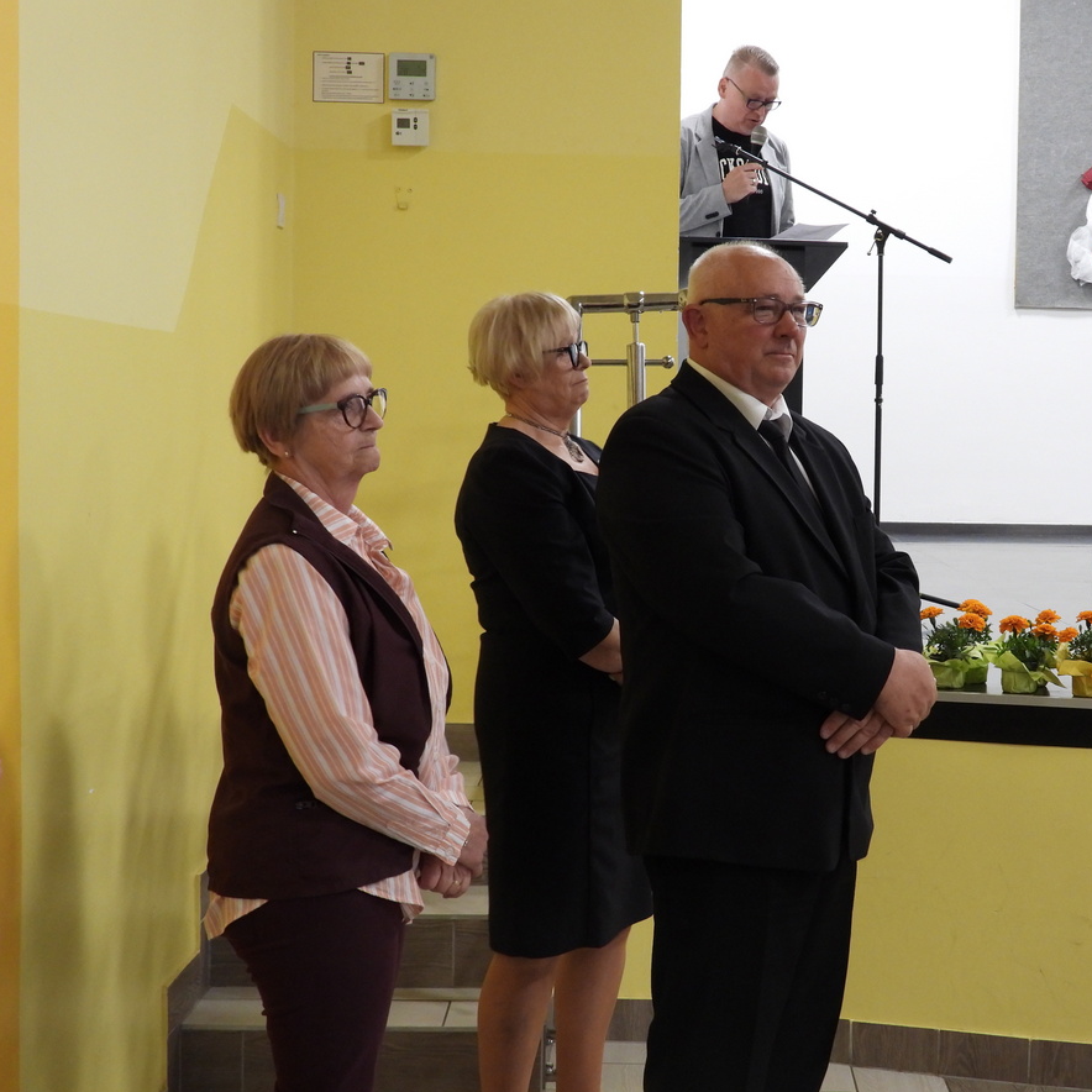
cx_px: 740
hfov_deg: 28.4
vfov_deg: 28.6
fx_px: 2141
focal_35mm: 60
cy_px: 555
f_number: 3.2
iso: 400
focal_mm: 9
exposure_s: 1/20
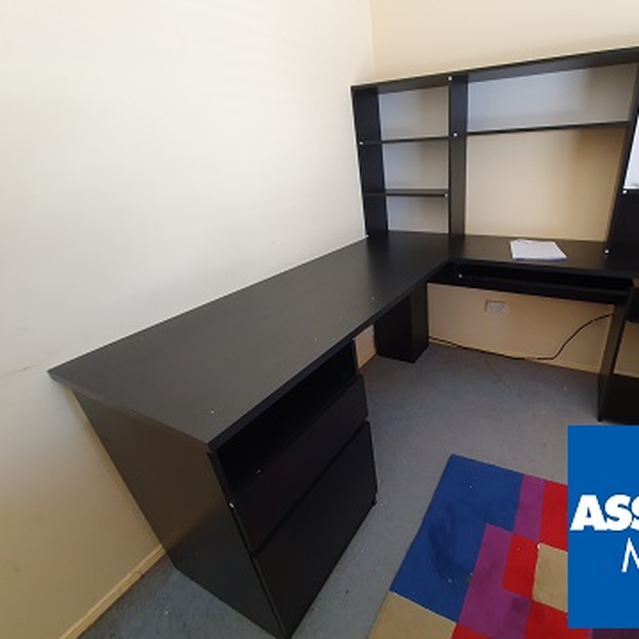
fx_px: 334
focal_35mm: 16
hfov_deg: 85.0
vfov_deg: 87.4
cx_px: 415
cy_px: 325
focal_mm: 1.8
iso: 320
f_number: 2.2
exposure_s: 1/50
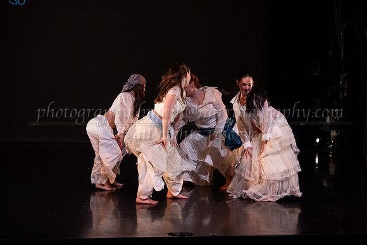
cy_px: 134
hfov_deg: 24.6
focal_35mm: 82
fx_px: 840
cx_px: 201
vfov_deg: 16.6
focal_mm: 75
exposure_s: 1/400
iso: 4000
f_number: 4
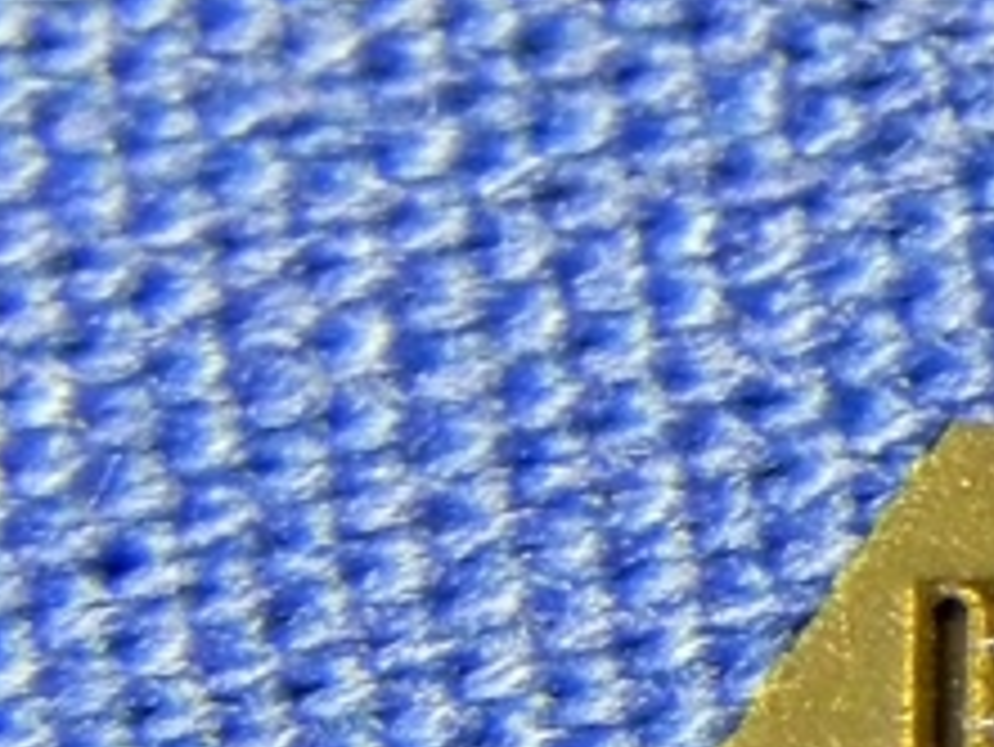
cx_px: 2541
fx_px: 21491
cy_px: 608
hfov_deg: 2.6
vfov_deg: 2.0
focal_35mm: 748
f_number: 4.5
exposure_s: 1/8.7
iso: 400
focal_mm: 23
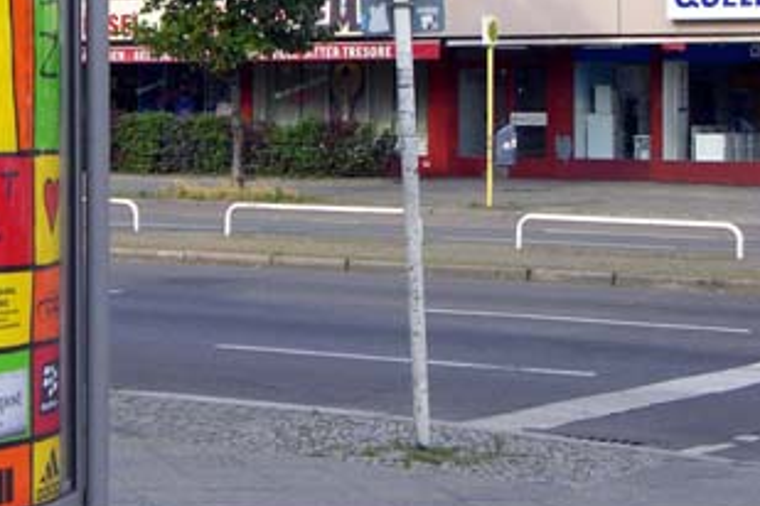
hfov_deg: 18.3
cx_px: 162
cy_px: 136
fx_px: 2343
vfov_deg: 12.3
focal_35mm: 111
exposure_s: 1/100
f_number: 5.8
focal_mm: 10.7
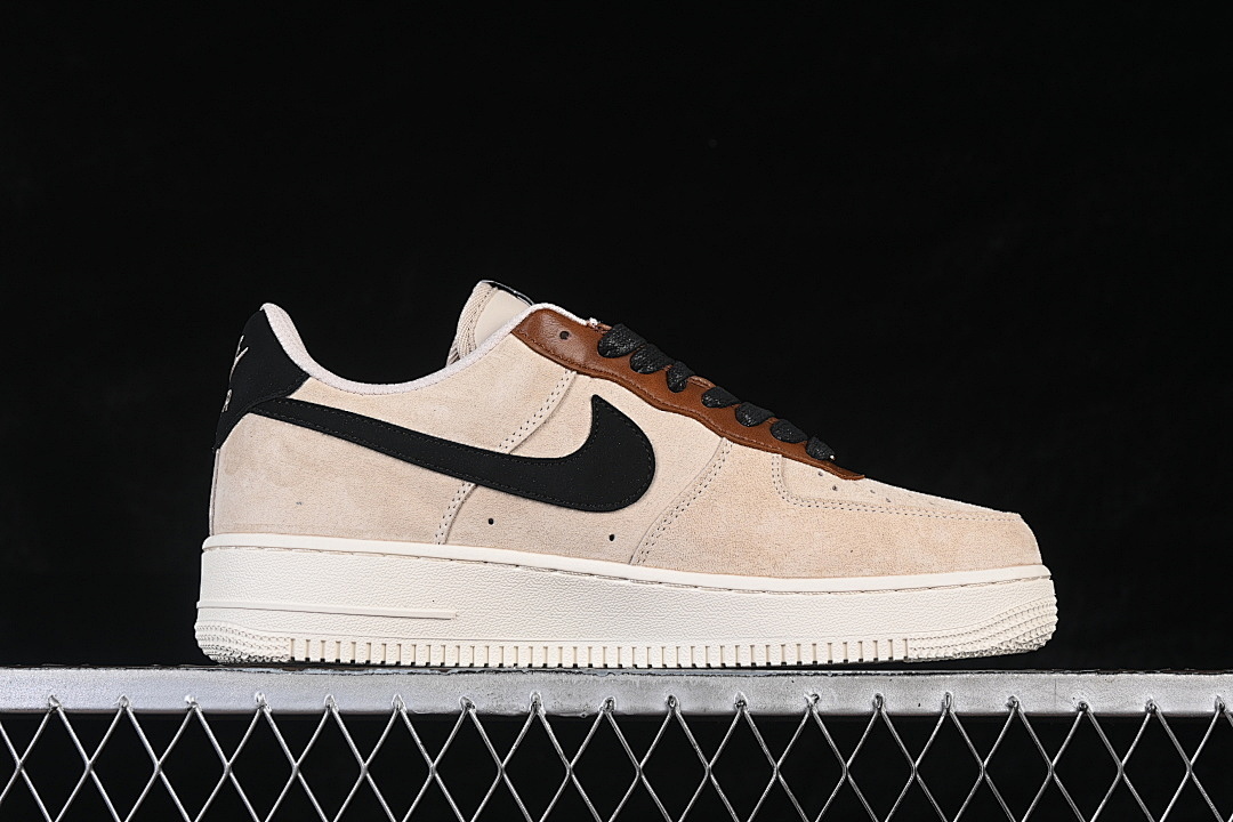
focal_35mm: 75
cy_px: 411
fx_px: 2569
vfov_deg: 18.2
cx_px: 616
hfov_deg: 27.0
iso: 160
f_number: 8
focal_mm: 50
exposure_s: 1/80
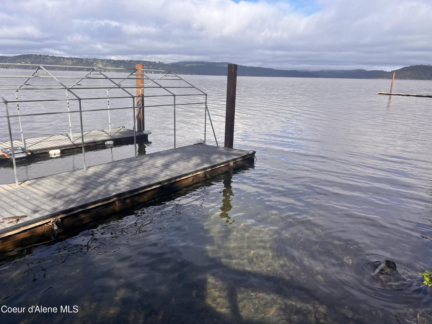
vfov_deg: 53.1
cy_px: 162
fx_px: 324
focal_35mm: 26
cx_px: 216
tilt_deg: -17.1
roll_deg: -2.0
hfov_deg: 67.3
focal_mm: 5.7
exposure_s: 1/2123
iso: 50
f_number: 1.5
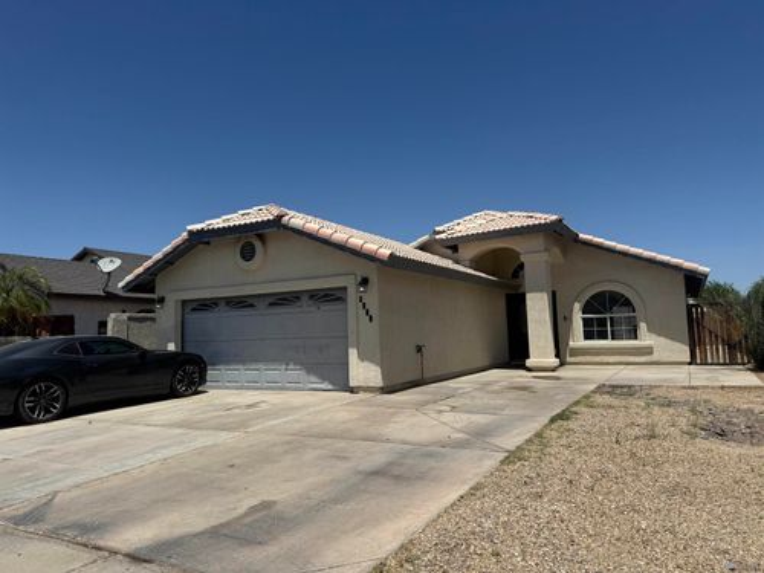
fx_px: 530
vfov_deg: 56.8
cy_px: 286
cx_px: 382
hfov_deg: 71.6
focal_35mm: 24
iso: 80
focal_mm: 6.76
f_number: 1.78
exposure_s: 1/9091
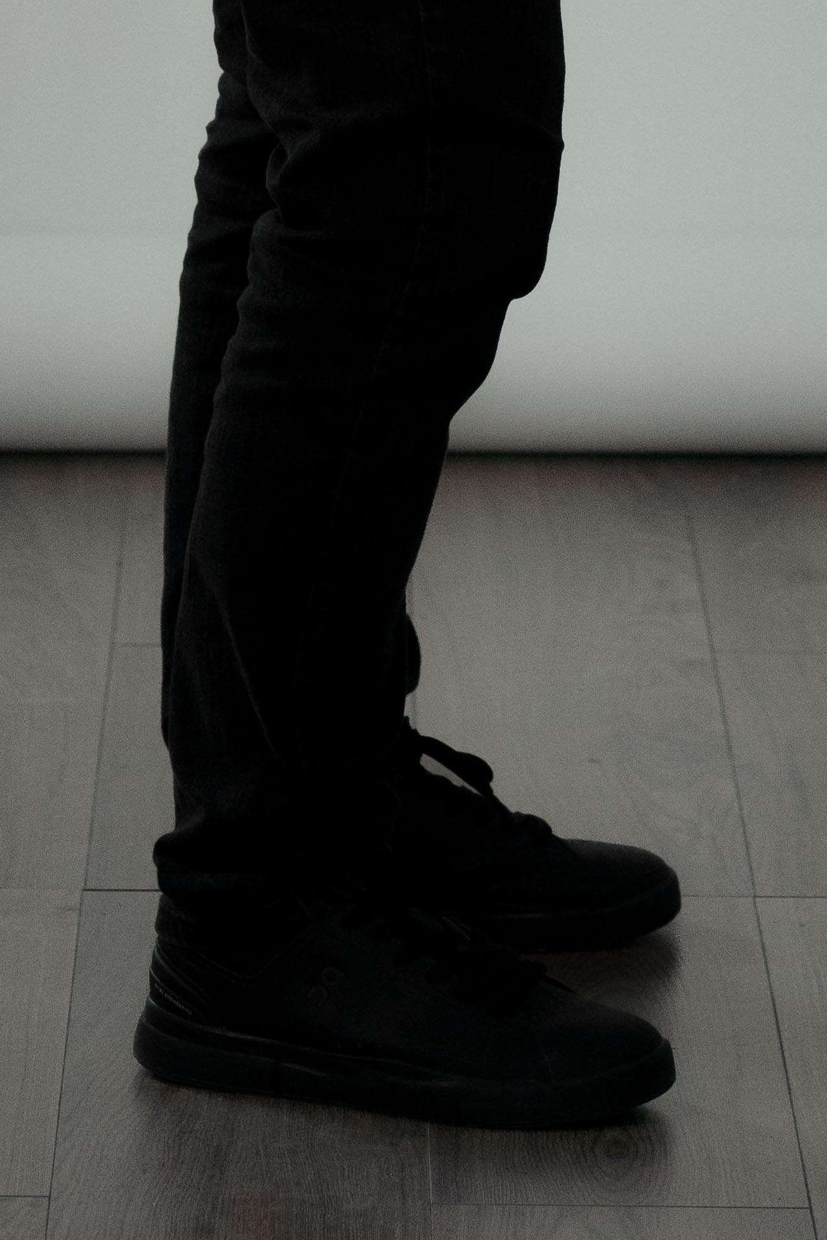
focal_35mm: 261
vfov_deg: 7.7
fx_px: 8991
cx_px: 253
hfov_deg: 5.3
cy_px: -631
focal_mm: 85
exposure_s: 1/200
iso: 800
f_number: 5
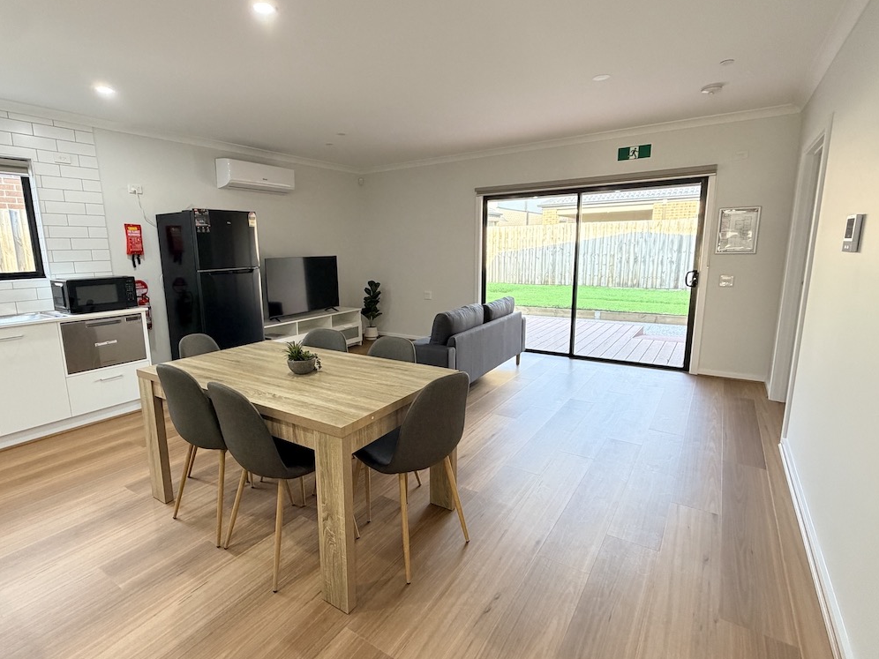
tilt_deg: -9.6
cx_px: 394
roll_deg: +1.3
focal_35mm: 18
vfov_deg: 71.6
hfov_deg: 87.5
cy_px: 326
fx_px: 457
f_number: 2.2
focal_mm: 2.22
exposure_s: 1/83
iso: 320
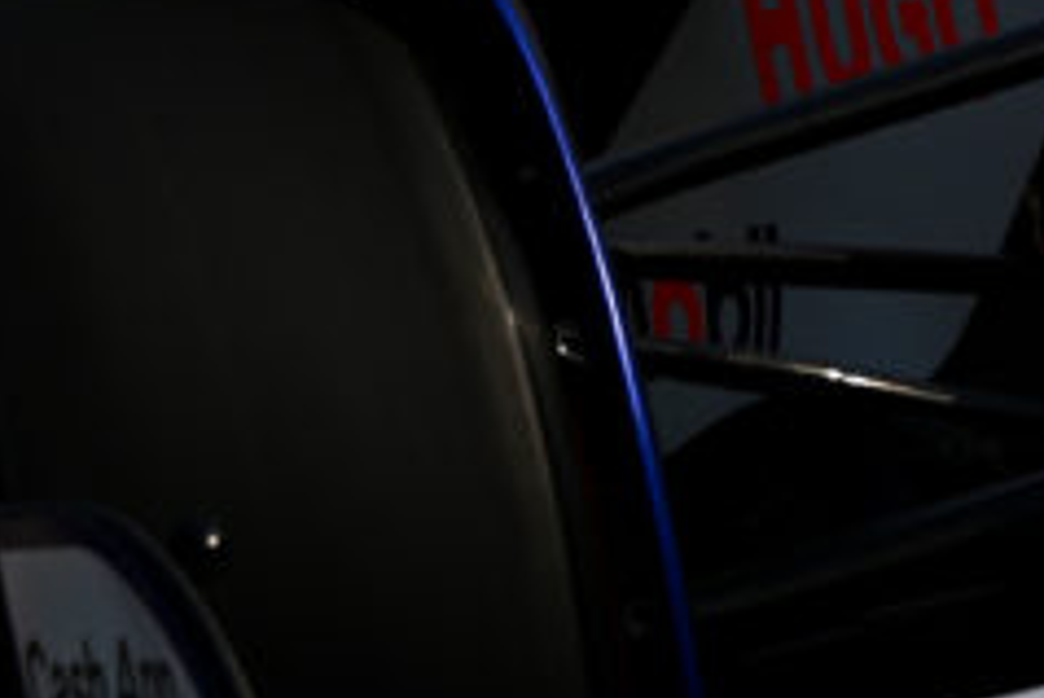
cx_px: 1250
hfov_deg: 0.8
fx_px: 74892
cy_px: 66
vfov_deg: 0.5
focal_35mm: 2581
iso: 64
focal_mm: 400
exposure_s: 1/1600
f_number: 5.6
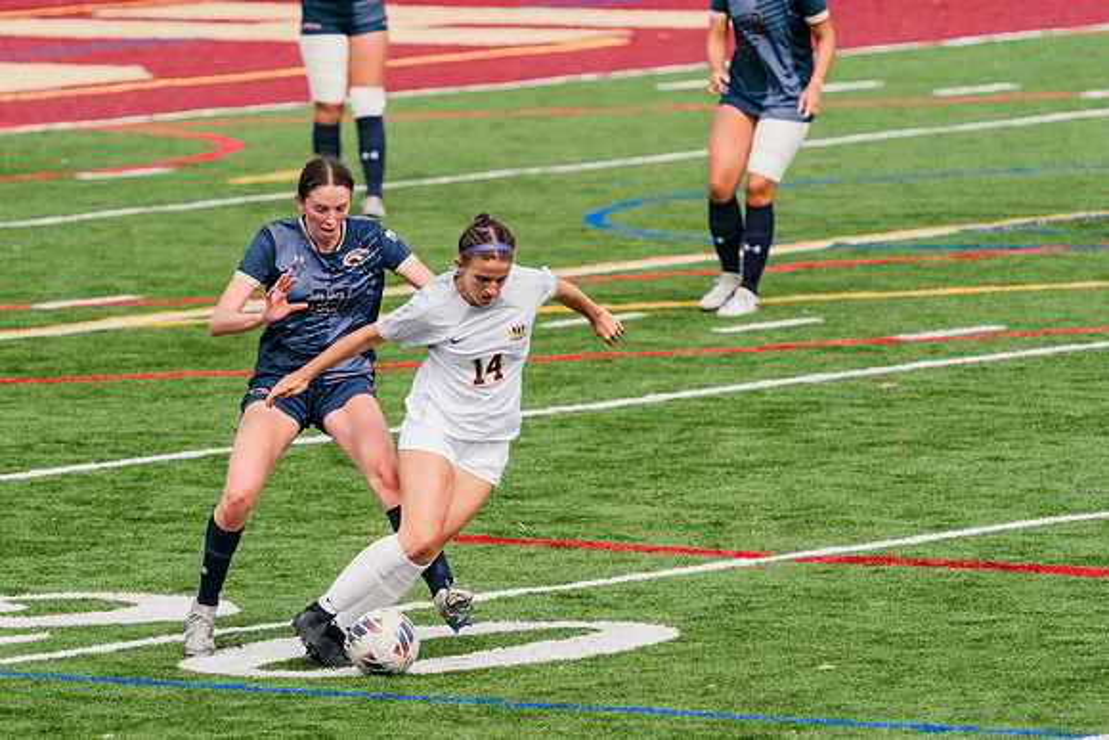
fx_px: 14559
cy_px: 381
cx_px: 444
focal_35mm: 473
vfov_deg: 2.9
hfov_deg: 4.4
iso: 500
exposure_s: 1/1600
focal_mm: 388
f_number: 6.3
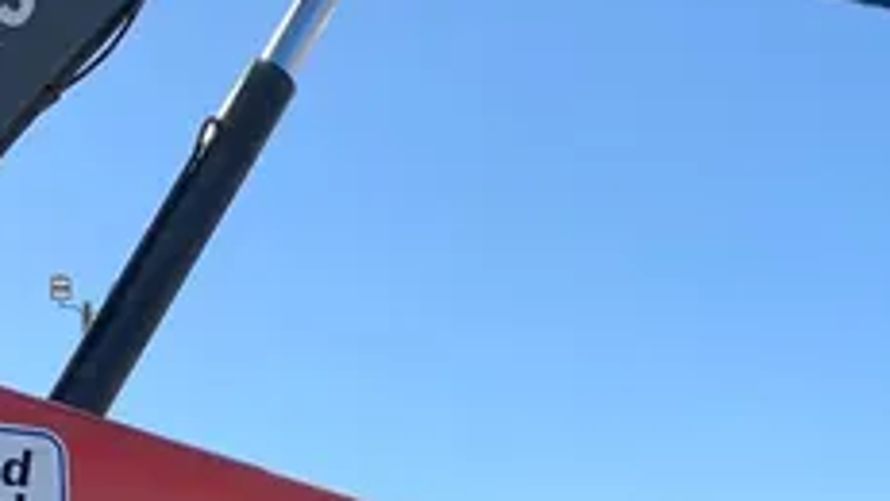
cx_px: 339
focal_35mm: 90
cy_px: 1127
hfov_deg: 23.6
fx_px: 2124
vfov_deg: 11.5
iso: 25
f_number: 1.8
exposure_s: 1/1205
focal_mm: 4.25
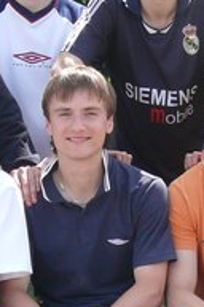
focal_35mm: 216
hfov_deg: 6.3
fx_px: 1842
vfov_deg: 9.5
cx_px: 88
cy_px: 165
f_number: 4
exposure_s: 1/200
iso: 100
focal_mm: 9
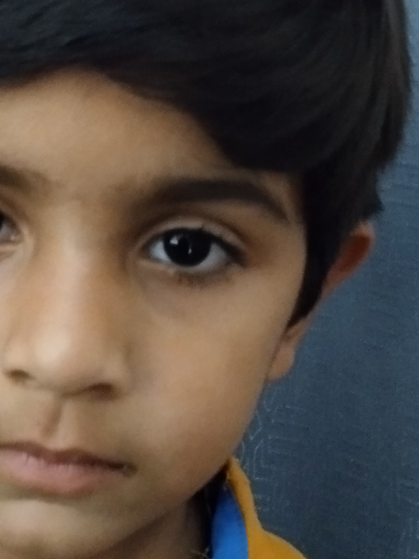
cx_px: 43
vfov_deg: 27.0
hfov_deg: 20.3
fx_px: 1146
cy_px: 425
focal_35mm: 71
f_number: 2
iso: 1128
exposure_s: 1/17
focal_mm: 2.78
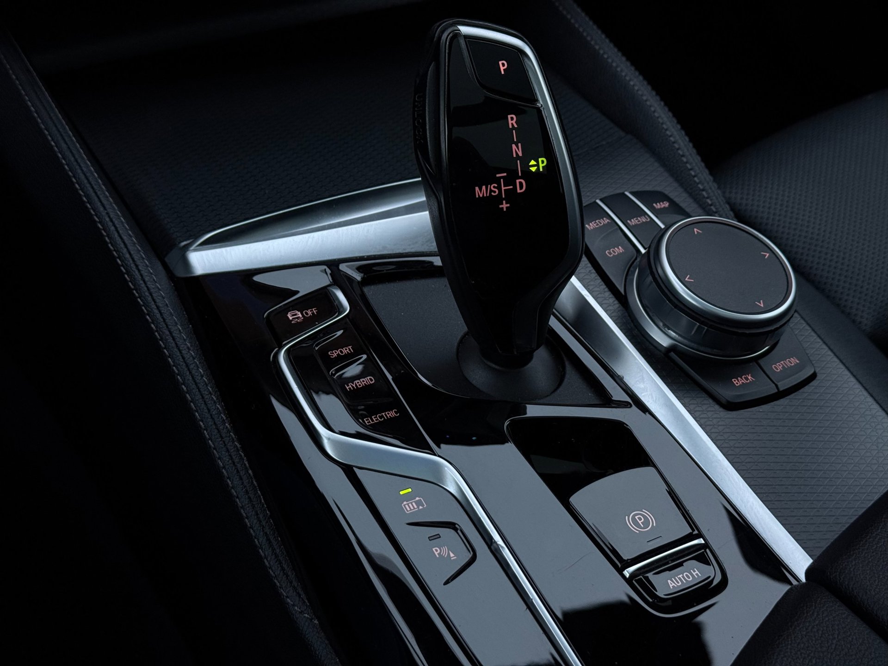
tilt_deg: -43.5
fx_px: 1231
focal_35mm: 48
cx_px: 444
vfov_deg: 30.3
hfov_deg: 39.7
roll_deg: -7.5
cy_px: 333
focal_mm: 6.76
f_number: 1.78
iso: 125
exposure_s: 1/59
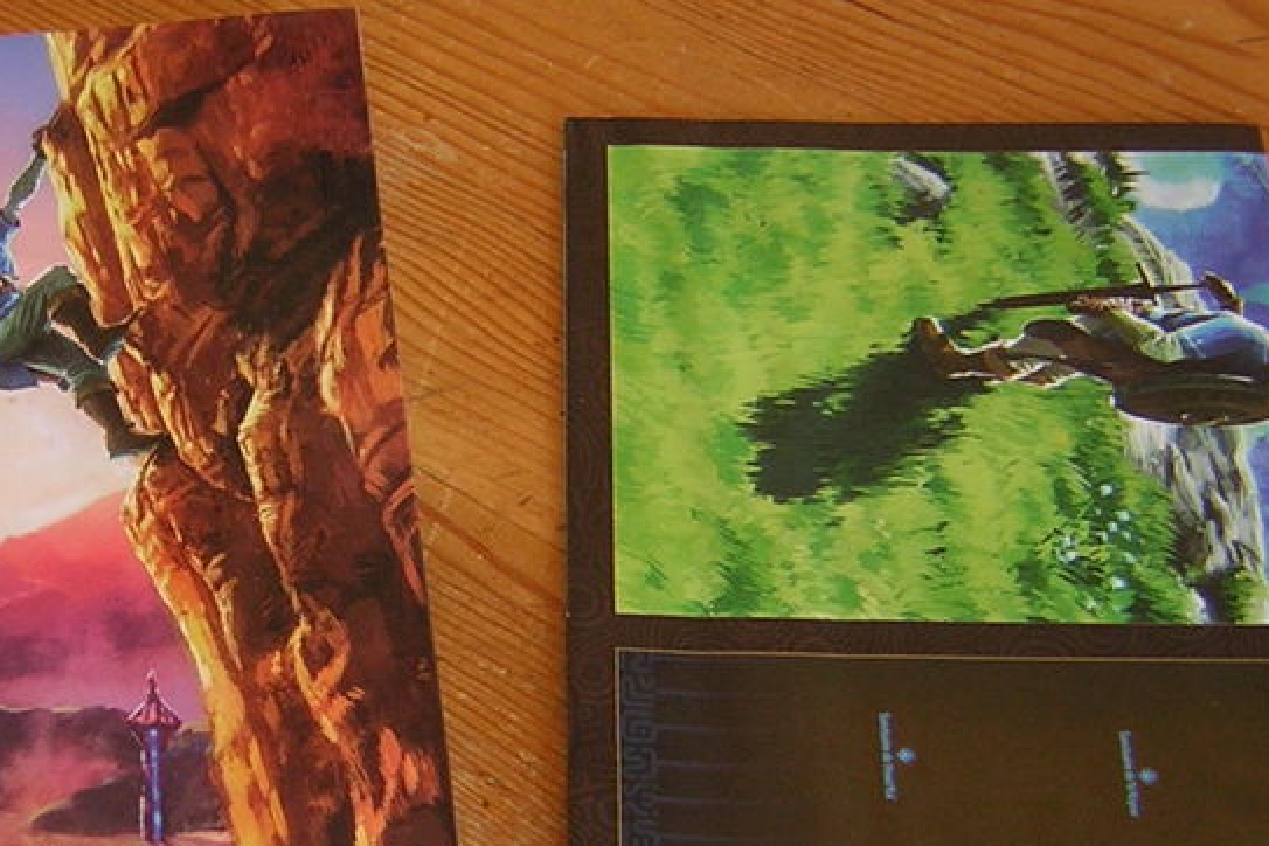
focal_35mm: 69
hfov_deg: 29.1
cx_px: 449
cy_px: 559
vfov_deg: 19.7
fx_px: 2432
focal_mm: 4.7
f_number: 2.6
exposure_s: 1/40.3
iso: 50
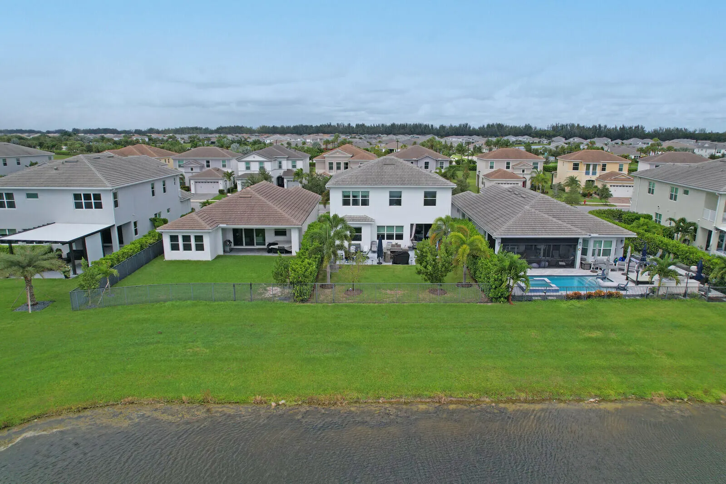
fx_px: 444
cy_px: 242
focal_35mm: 22
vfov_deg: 57.2
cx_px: 363
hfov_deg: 78.6
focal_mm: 8.38
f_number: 2.8
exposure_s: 1/2500
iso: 110
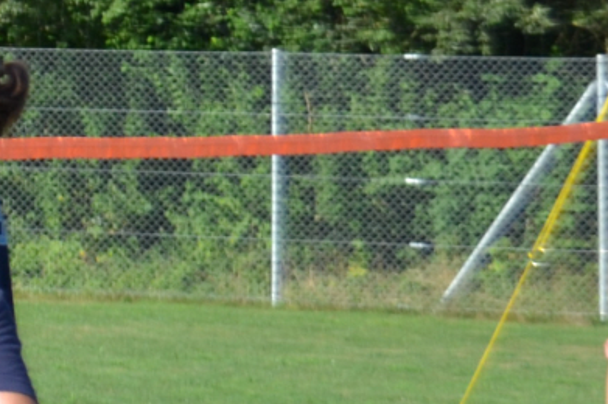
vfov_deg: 5.7
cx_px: -983
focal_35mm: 236
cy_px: -332
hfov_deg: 7.9
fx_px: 3982
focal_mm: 30
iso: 400
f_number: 5
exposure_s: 1/1250
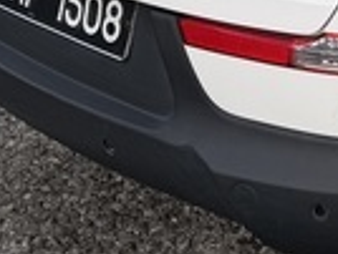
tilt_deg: -9.8
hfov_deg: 12.9
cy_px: -274
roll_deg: +0.5
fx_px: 1399
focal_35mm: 143
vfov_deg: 9.6
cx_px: 537
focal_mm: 6.76
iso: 80
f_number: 1.78
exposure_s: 1/742
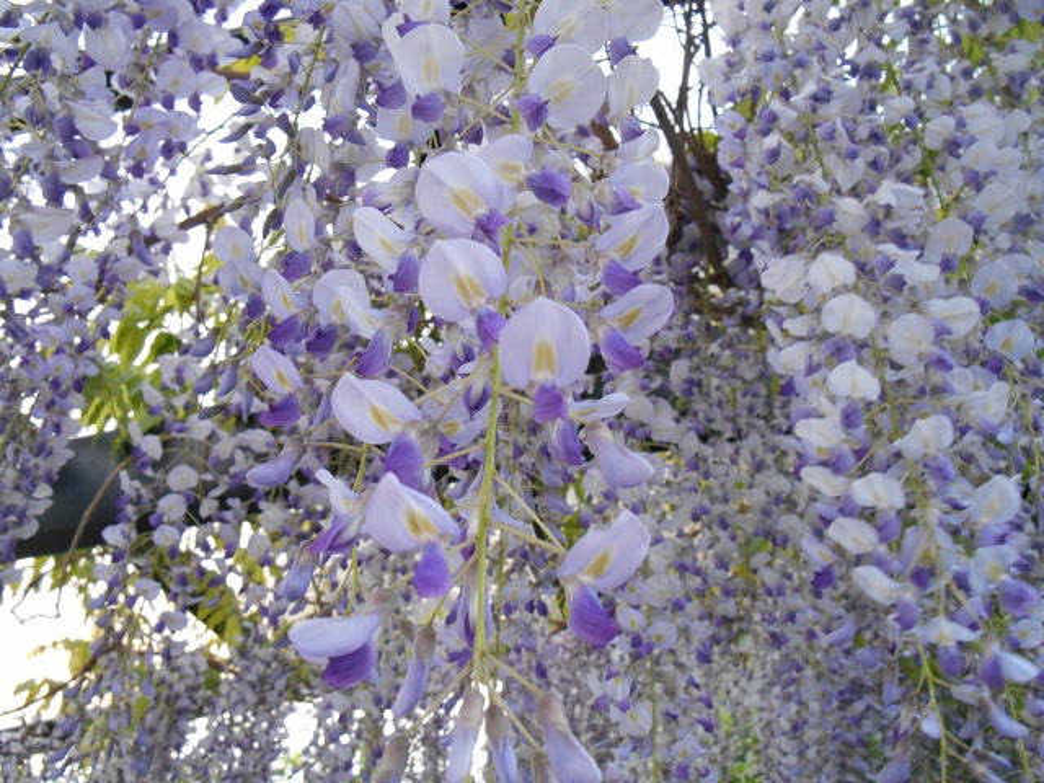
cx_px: 522
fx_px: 935
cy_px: 392
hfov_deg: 58.4
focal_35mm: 31
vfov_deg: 45.4
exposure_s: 1/30
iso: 400
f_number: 3.6
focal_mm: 5.5
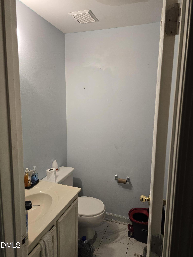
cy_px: 128
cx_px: 96
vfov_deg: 73.9
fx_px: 171
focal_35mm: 23
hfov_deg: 58.9
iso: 200
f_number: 1.7
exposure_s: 1/120
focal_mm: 6.3
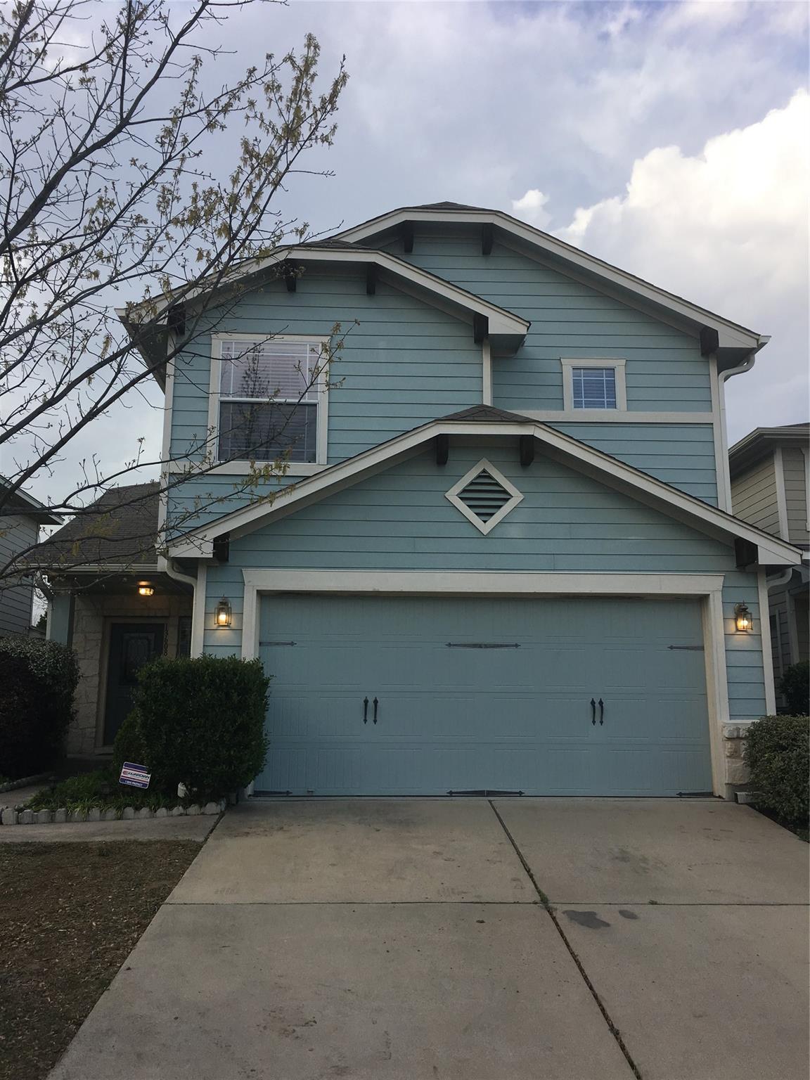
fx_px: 905
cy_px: 540
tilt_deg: +11.0
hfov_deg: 48.2
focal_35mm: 29
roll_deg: -0.8
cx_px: 405
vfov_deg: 61.7
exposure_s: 1/434
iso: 25
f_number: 2.2
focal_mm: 4.15
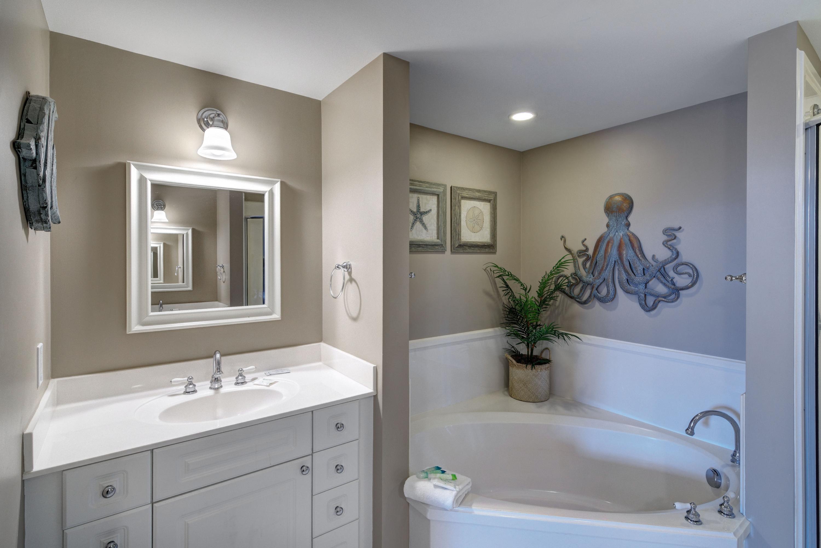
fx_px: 365
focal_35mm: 16
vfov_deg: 73.7
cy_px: 274
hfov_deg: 96.7
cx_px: 410
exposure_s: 1/60
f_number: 8
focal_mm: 11
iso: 400
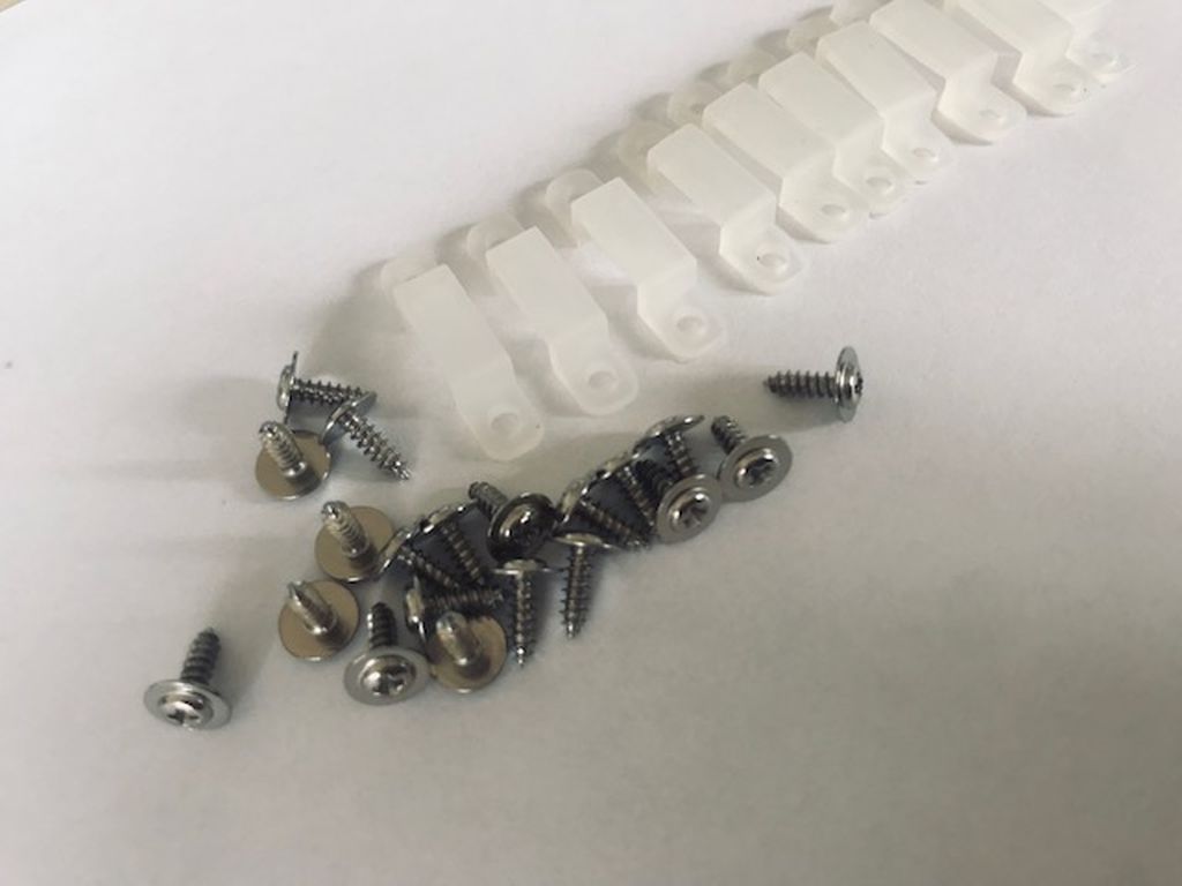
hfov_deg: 63.4
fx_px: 956
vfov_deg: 49.7
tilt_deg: -61.1
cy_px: 443
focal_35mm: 28
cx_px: 591
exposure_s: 1/100
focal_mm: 3.99
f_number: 1.8
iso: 32
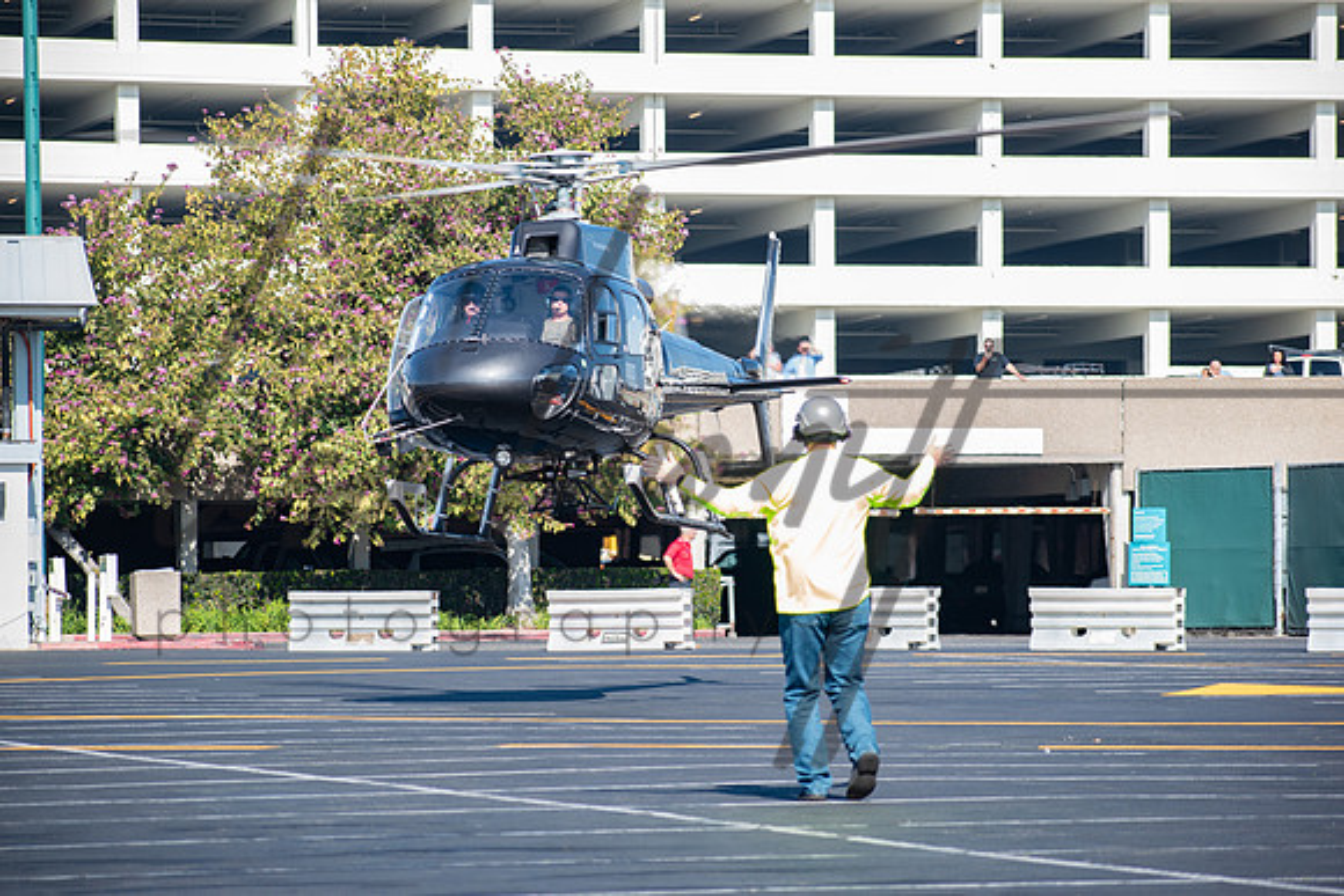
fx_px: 6721
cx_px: 672
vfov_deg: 7.6
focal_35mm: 180
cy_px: 448
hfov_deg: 11.4
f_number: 4.8
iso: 100
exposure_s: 1/250
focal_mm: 120
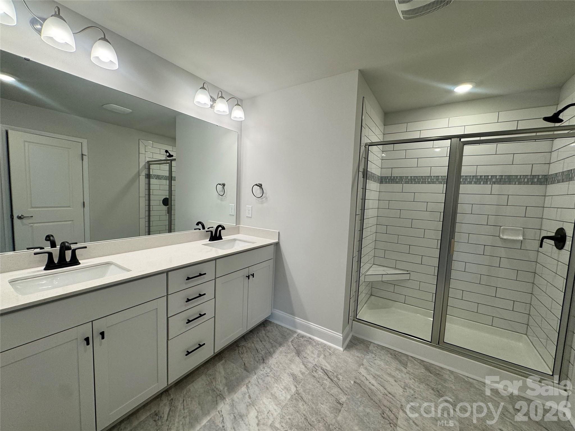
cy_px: 216
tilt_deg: -4.4
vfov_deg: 85.7
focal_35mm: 14
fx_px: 233
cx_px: 288
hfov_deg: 102.1
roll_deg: -2.1
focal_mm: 2.22
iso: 64
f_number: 2.2
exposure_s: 1/120
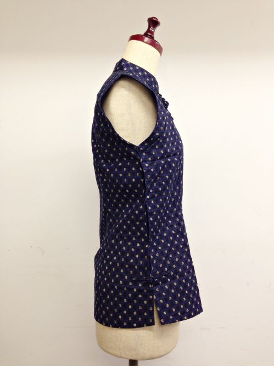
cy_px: 183
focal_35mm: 33
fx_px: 349
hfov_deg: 42.9
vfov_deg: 55.4
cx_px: 137
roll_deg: -0.4
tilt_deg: +0.5
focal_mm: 4.12
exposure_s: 1/20
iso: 64
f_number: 2.4
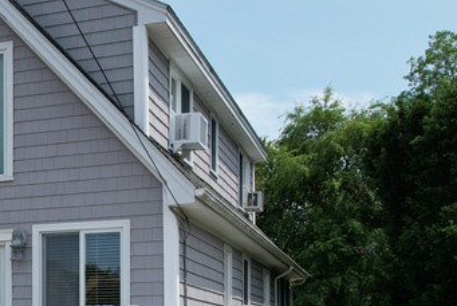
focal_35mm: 70
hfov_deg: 26.3
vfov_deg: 18.7
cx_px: -58
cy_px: 341
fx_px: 889
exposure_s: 1/2500
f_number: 2.8
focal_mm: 8.38
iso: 120
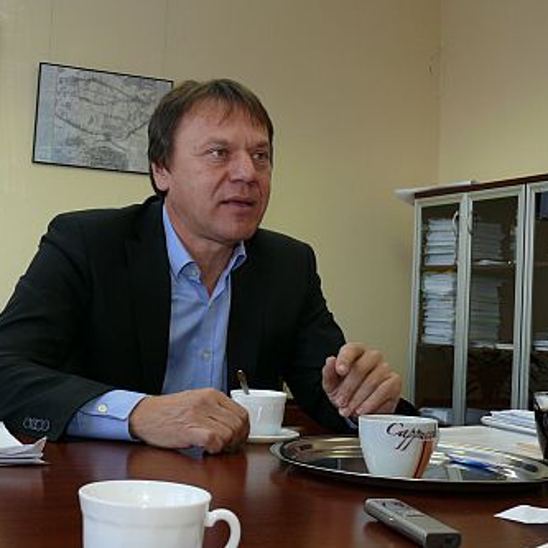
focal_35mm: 55
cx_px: 193
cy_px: 275
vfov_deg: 31.1
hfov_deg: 30.9
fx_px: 985
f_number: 4
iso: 100
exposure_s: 1/30
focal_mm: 8.6
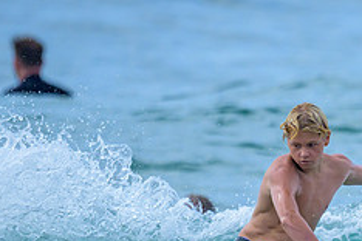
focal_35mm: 2657
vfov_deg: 0.5
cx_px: 311
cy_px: 232
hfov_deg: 0.8
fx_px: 26716
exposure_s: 1/3200
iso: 400
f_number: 6.3
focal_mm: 800
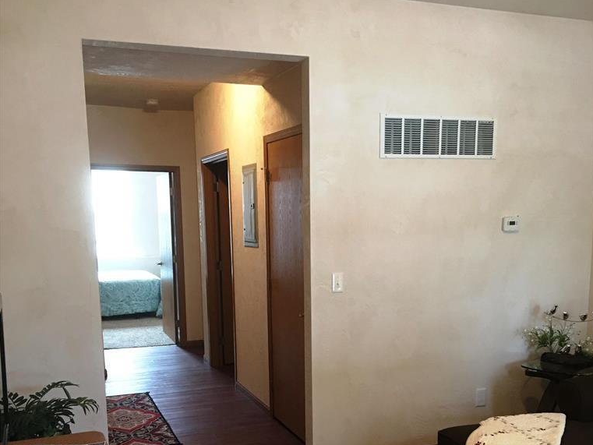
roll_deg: +0.8
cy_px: 334
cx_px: 298
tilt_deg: -9.7
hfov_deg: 47.9
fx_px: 668
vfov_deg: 36.0
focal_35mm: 39
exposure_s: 1/10
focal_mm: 4.15
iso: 100
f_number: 2.2
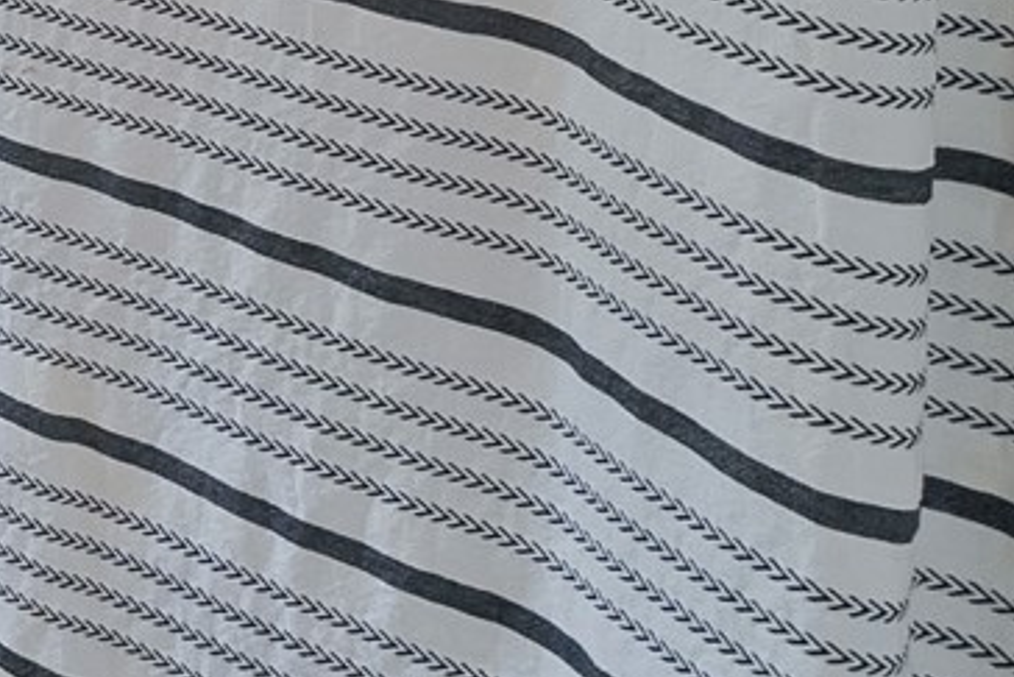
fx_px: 1860
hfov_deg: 13.6
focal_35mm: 66
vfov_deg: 13.4
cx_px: -1632
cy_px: -1052
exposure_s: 1/8
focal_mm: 12
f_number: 9
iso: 640
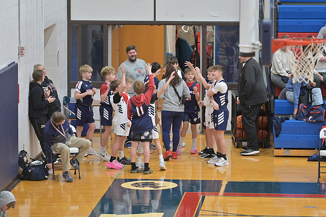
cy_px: 108
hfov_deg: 10.3
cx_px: 163
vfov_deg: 6.9
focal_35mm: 200
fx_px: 1810
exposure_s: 1/400
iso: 3600
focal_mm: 200
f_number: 4.5
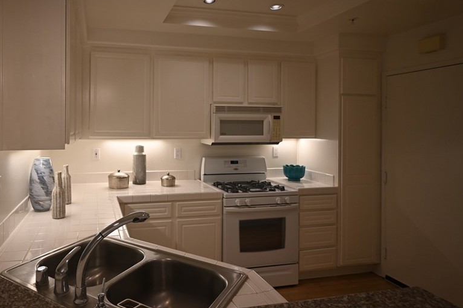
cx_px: 160
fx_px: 309
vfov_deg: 52.8
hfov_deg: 71.9
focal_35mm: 24
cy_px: 124
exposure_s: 1/160
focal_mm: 12
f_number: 3.5
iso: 400
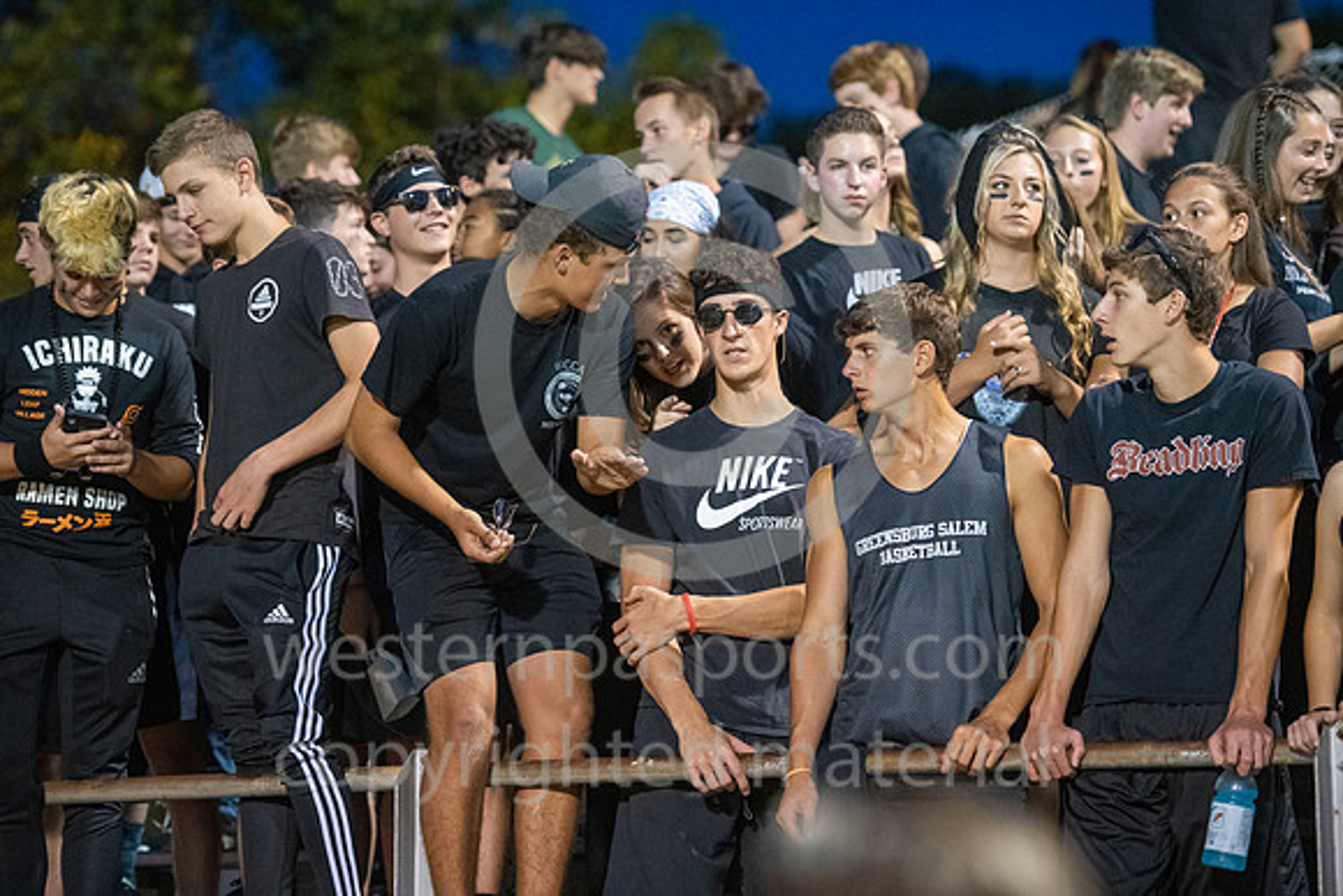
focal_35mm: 125
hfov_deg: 16.4
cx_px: 672
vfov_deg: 11.0
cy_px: 448
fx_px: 4664
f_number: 2.8
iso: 6400
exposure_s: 1/400
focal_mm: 125
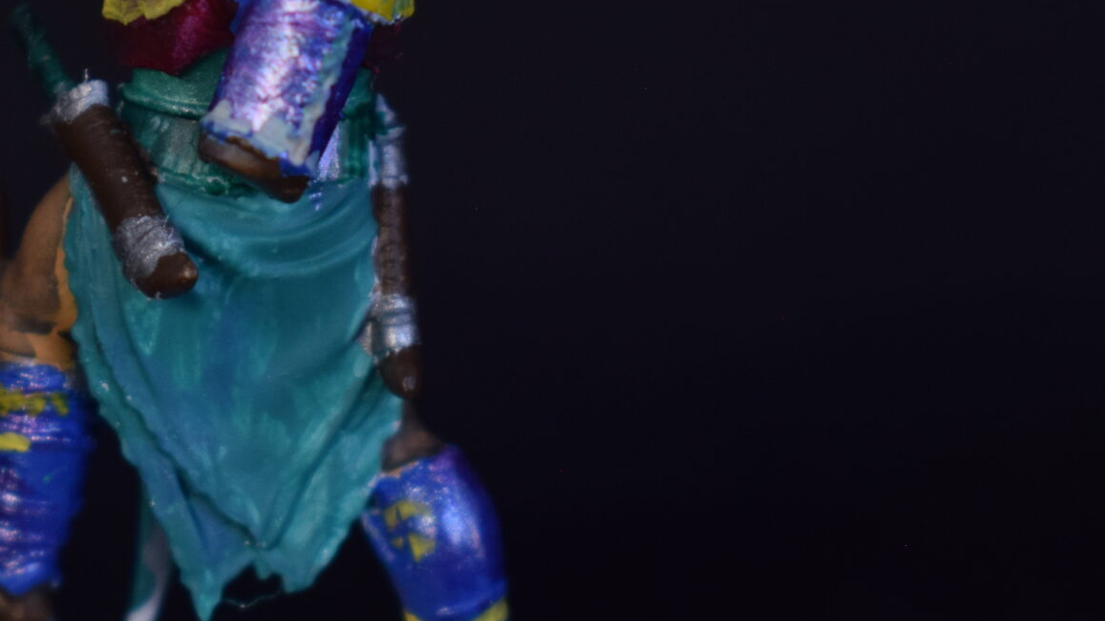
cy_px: 138
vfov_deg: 6.4
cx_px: 183
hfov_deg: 11.3
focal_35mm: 190
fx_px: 5570
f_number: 5.6
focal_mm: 55
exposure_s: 1/30
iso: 400
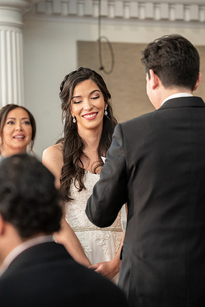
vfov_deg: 13.6
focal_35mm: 151
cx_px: 102
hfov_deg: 9.1
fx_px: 1290
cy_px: 154
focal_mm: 151
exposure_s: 1/125
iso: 8000
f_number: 4
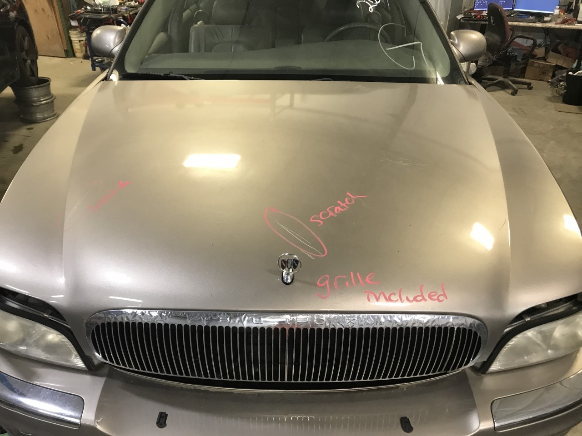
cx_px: 291
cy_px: 218
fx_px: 471
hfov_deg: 63.4
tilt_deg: -30.7
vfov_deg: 49.7
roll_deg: +0.9
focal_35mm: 28
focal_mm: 3.99
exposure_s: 1/20
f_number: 1.8
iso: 40
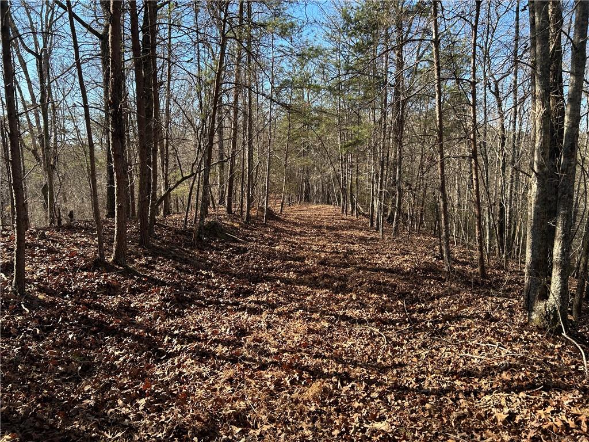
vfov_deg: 53.1
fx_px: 442
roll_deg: -0.4
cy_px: 221
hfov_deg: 67.3
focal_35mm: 26
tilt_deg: -7.9
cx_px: 294
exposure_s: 1/786
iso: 50
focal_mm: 5.7
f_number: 1.5
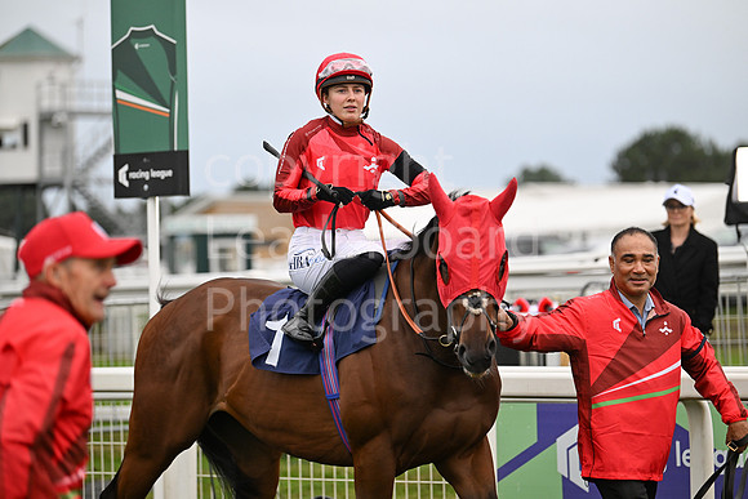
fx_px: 3117
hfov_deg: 13.7
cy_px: 250
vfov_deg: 9.2
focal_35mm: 150
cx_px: 374
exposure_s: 1/1250
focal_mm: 150
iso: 1250
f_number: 3.2
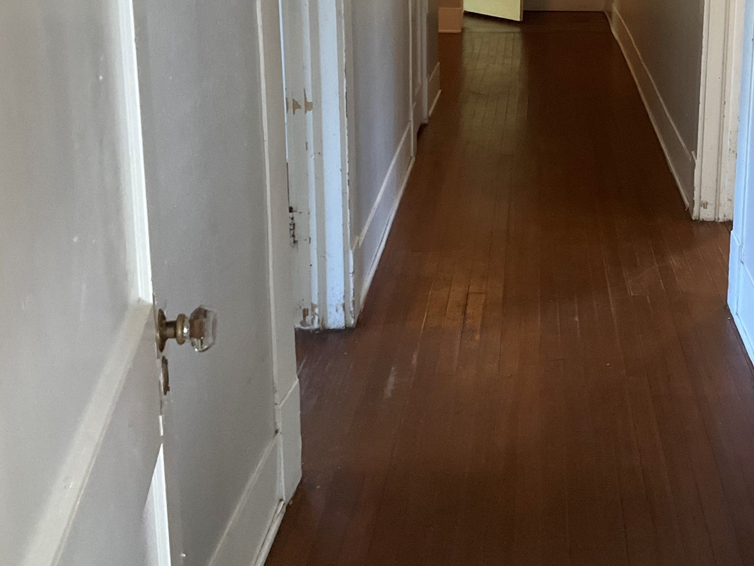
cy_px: 113
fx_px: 1133
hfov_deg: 35.8
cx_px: 589
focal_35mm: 52
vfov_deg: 27.5
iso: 250
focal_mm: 3
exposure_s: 1/60
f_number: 1.8
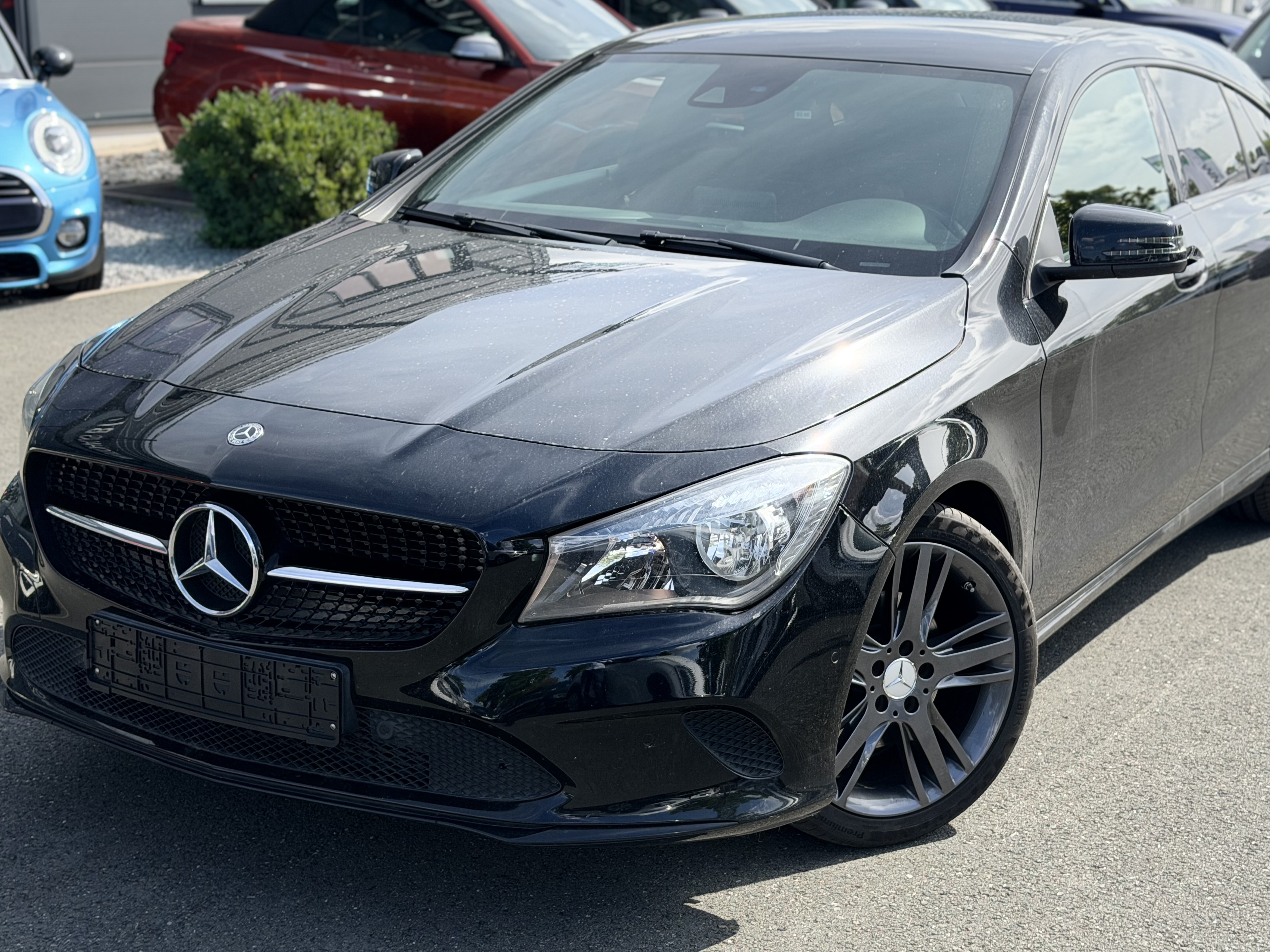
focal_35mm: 56
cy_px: 507
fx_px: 2055
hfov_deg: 34.3
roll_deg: +0.0
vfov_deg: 26.1
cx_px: 674
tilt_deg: -15.2
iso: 64
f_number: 1.78
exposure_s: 1/2494
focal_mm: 6.76
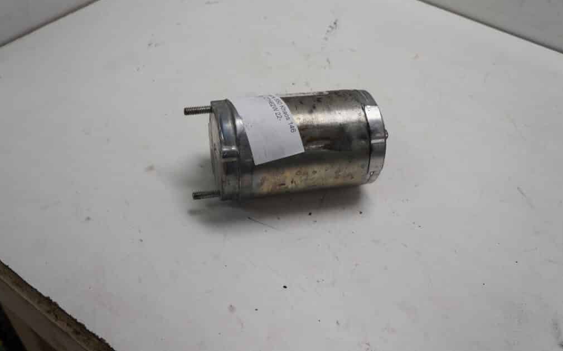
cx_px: 281
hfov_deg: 61.2
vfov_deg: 40.6
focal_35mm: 31
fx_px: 476
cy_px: 162
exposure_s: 1/60
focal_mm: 20
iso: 160
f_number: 5.6
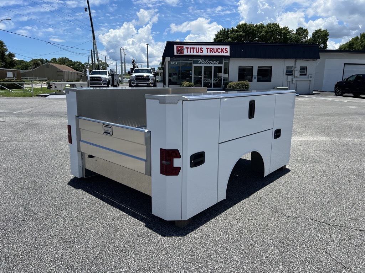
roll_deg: -0.3
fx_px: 274
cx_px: 182
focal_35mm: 26
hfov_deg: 67.3
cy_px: 136
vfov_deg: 53.1
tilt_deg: -11.4
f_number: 1.5
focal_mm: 5.7
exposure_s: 1/5882
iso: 50
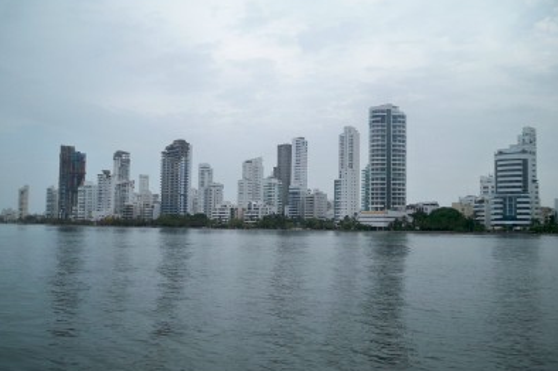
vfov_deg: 35.9
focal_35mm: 37
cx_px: 282
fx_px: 573
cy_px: 194
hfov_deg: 51.9
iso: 64
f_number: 3.1
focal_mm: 6.3
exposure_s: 1/500
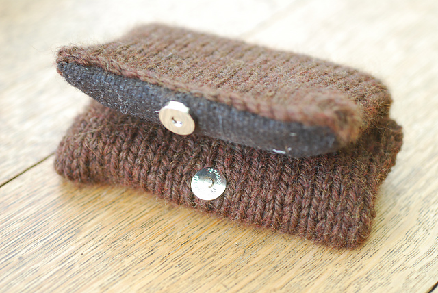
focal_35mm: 75
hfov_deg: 27.0
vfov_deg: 18.2
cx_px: 219
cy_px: 146
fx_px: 913
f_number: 2.8
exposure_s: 1/30
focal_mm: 50
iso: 400
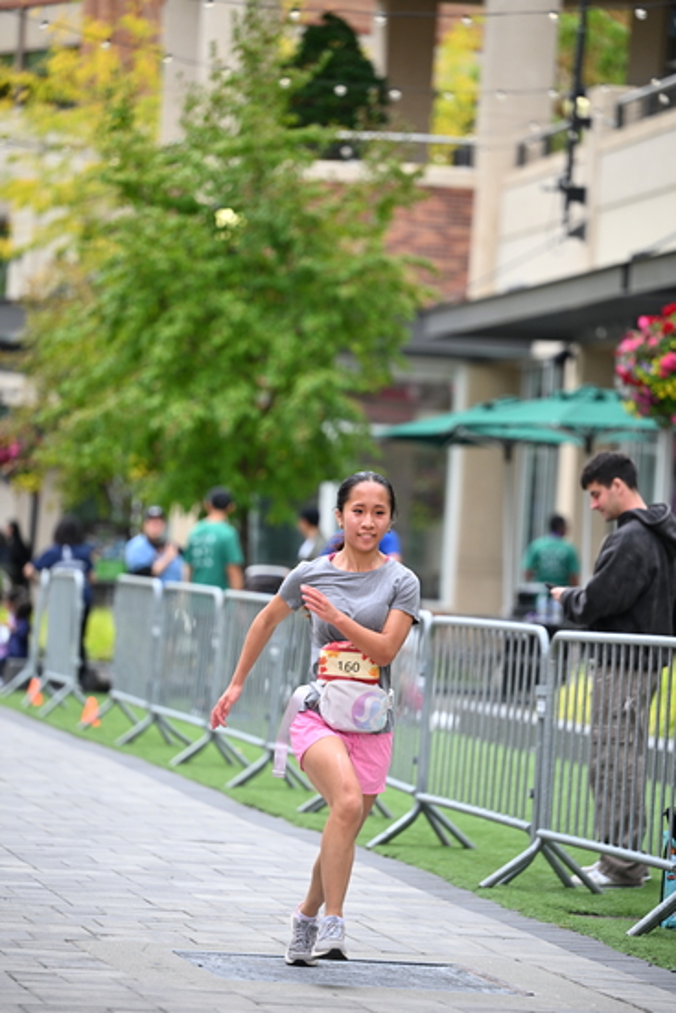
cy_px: 506
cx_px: 338
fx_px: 4503
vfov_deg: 12.8
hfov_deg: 8.6
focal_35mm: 160
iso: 640
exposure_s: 1/1600
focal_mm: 160
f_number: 2.8
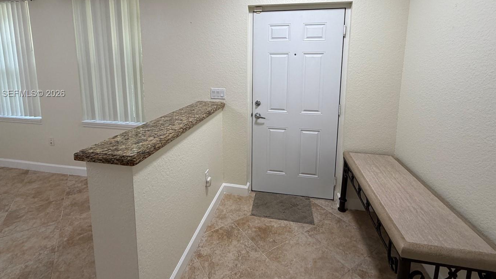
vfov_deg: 59.7
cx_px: 244
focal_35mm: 18
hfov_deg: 92.6
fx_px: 237
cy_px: 94
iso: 200
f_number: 2.2
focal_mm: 2.22
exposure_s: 1/120
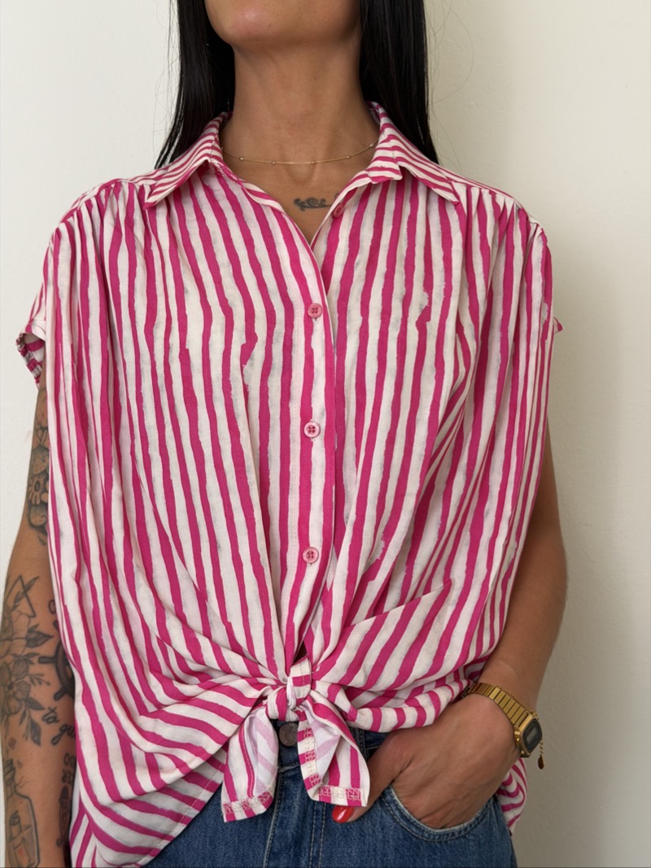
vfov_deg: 39.7
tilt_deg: +2.0
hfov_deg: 30.3
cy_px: 434
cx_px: 326
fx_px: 1204
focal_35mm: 48
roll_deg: -0.6
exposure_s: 1/377
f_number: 1.78
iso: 64
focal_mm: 6.76
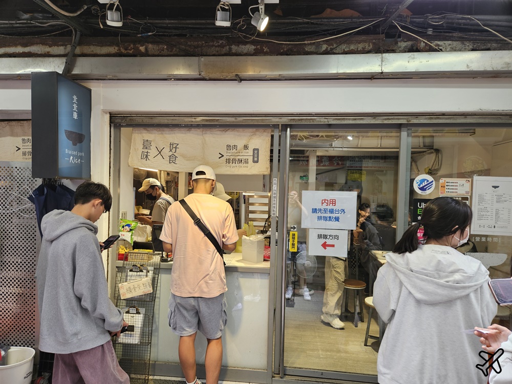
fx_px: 340
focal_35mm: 23
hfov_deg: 73.9
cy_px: 192
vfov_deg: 58.9
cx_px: 256
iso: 100
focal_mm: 5.4
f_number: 1.8
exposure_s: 1/120
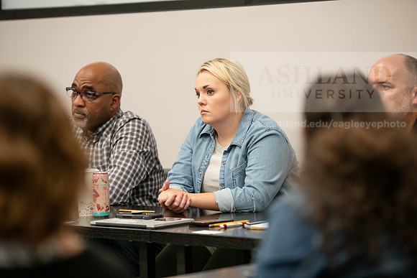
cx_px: 208
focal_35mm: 140
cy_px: 139
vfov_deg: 9.8
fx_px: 1622
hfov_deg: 14.7
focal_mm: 140
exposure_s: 1/200
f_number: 2.8
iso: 1600
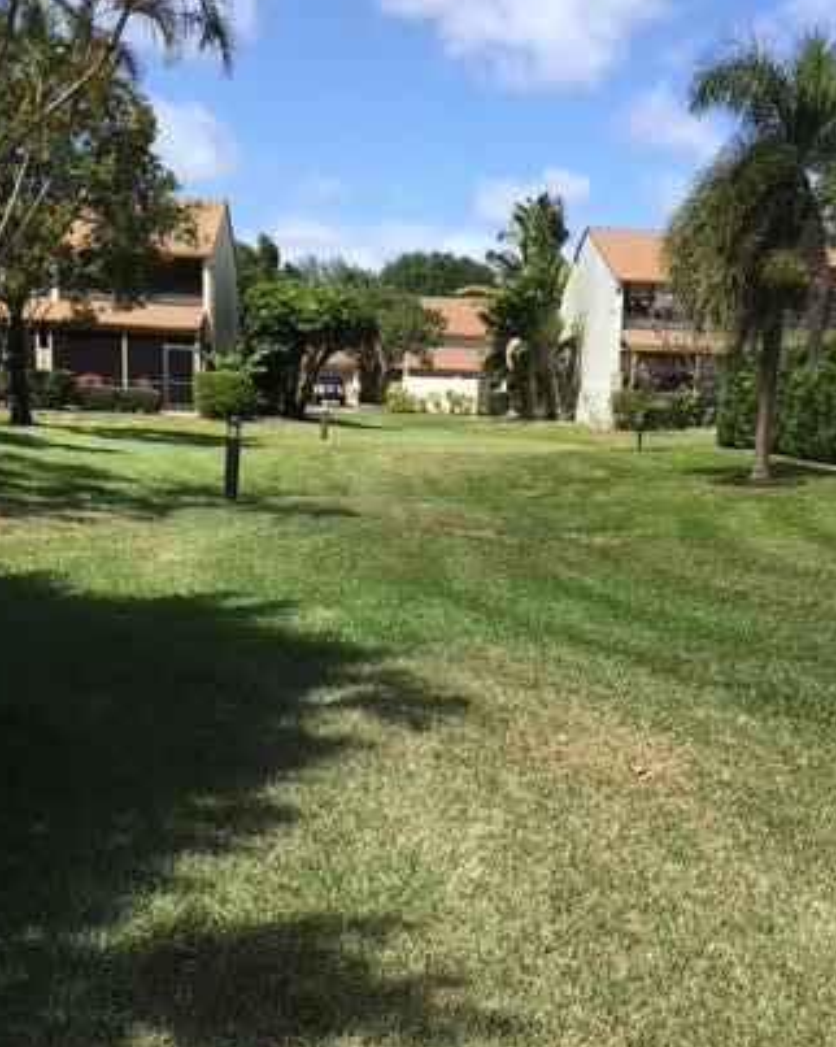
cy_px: 746
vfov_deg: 40.3
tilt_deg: -14.1
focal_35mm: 45
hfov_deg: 33.4
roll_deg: -2.1
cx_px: 465
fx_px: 1393
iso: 25
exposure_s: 1/1603
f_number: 2.2
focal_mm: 4.15
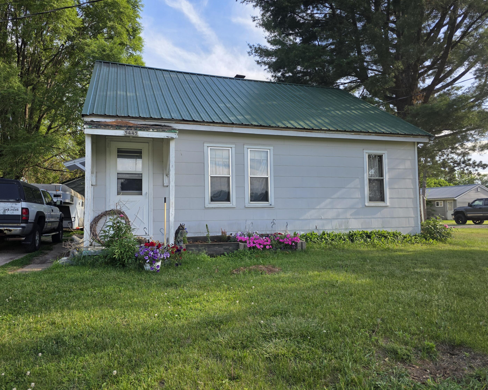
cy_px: 195
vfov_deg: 58.8
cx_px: 234
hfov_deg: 70.3
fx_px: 347
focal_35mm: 24
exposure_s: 1/2565
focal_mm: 6.3
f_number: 1.7
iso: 80
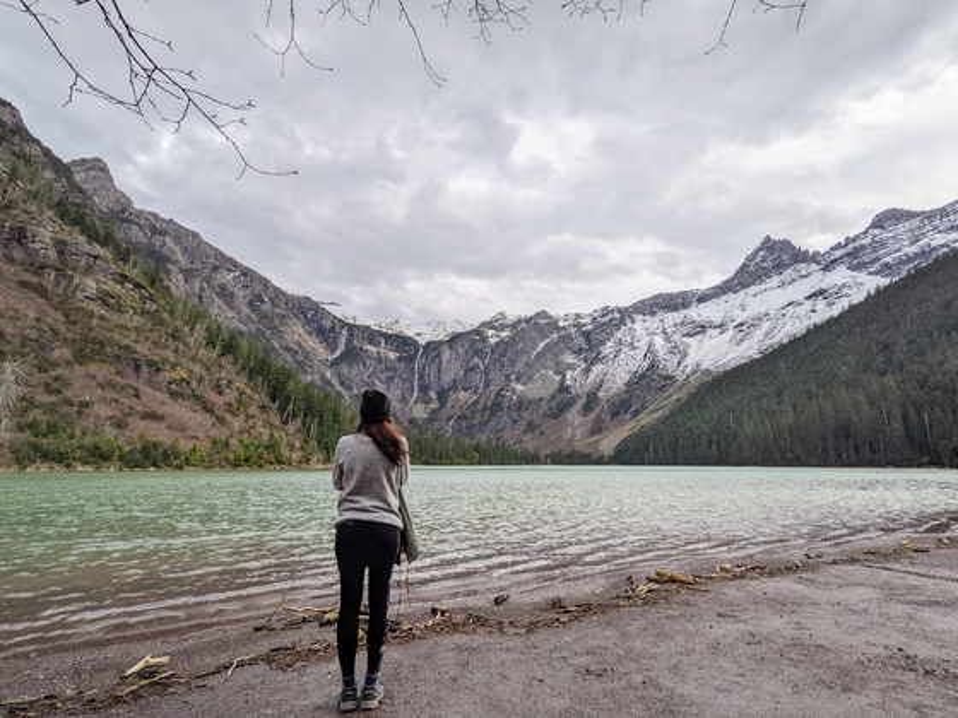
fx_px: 443
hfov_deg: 94.5
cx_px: 479
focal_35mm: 16
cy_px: 359
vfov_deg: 78.1
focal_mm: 2.22
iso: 37
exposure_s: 1/294
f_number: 2.2
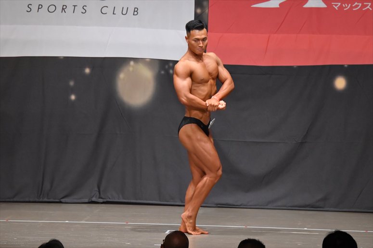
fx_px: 2247
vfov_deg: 6.3
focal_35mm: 217
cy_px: 124
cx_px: 186
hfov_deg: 9.5
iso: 6400
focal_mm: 145
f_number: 5.6
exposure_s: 1/400
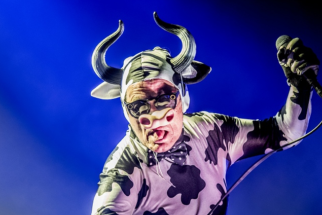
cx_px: 164
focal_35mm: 221
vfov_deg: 6.2
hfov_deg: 9.3
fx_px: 1978
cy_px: 112
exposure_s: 1/80
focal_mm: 130
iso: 1250
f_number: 2.8
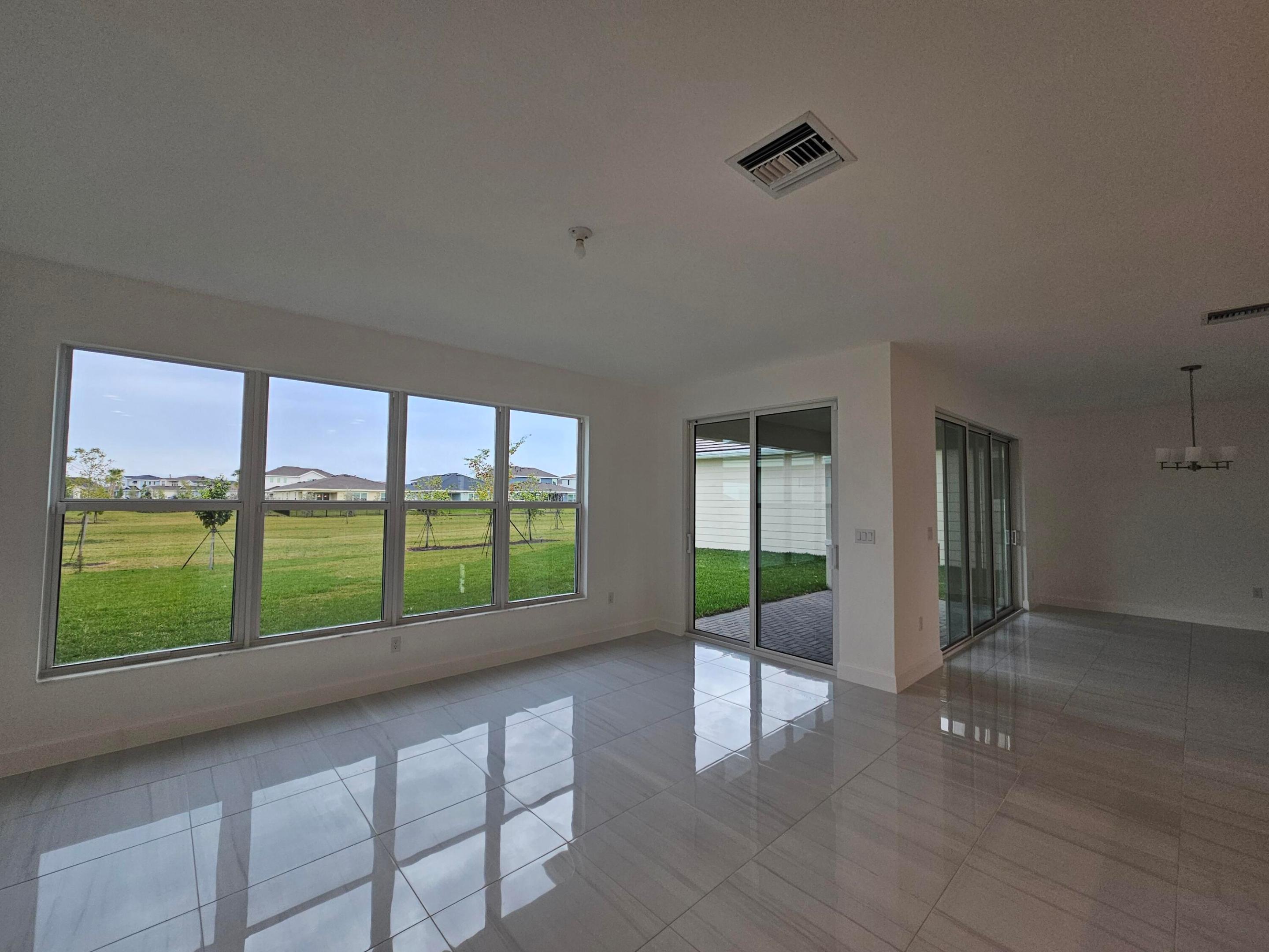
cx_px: 634
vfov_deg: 89.9
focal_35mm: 13
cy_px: 476
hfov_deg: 106.2
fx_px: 477
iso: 64
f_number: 2.2
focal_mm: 2.2
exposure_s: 1/120
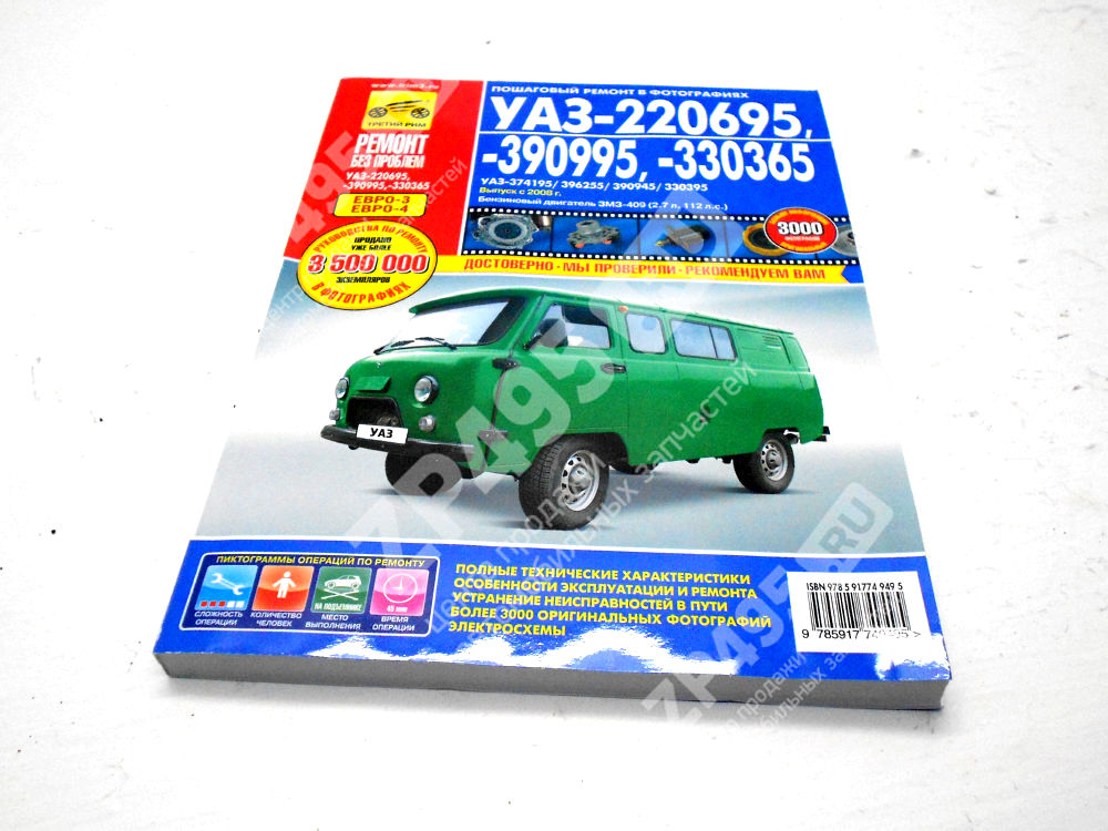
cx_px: 554
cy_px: 416
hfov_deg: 56.8
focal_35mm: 32
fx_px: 1024
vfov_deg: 44.2
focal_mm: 6
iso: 500
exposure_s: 1/125
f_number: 3.6
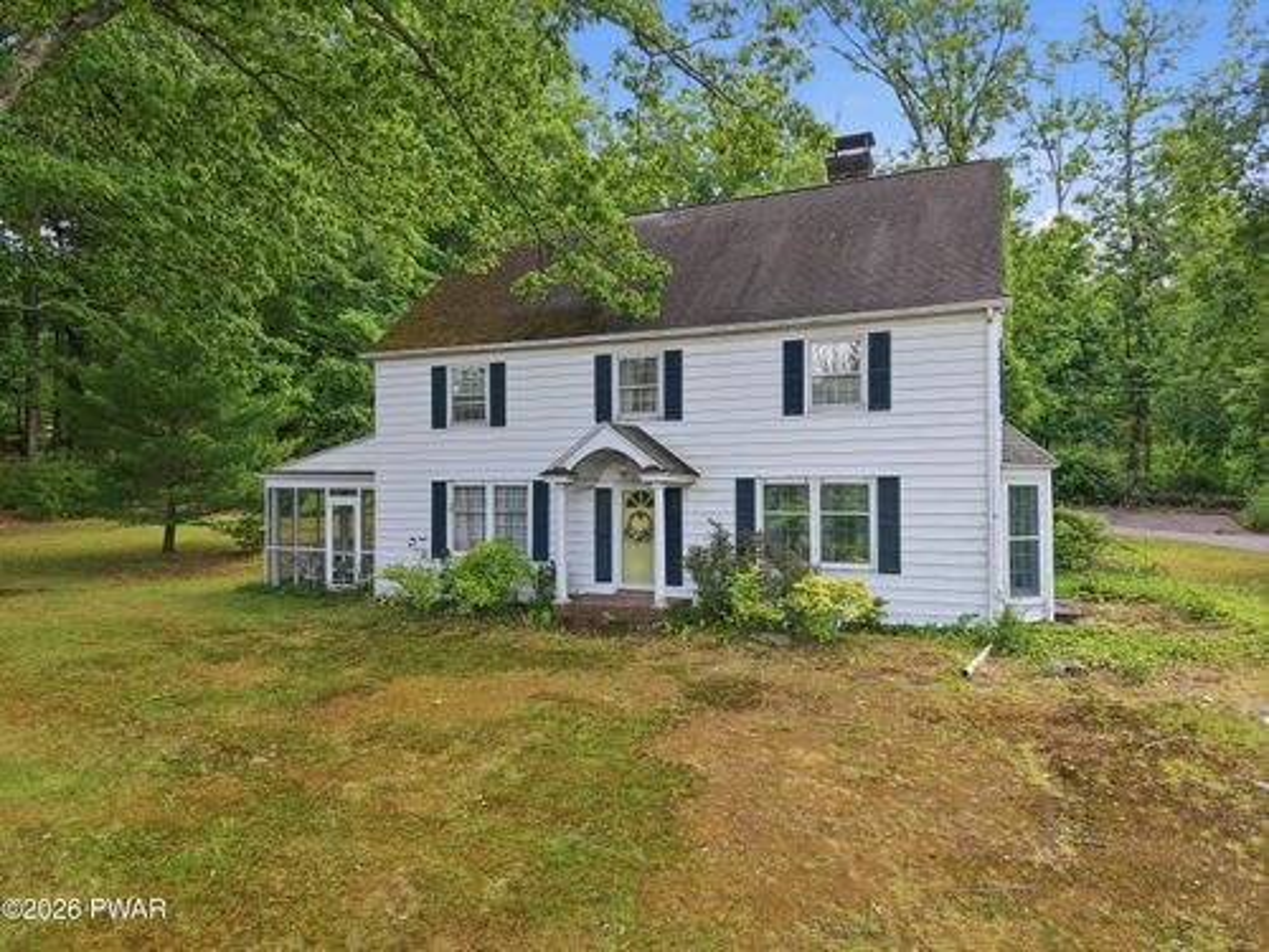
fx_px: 880
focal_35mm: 24
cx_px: 634
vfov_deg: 56.8
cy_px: 476
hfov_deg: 71.6
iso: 410
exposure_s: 1/2500
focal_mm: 8.7
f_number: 1.8
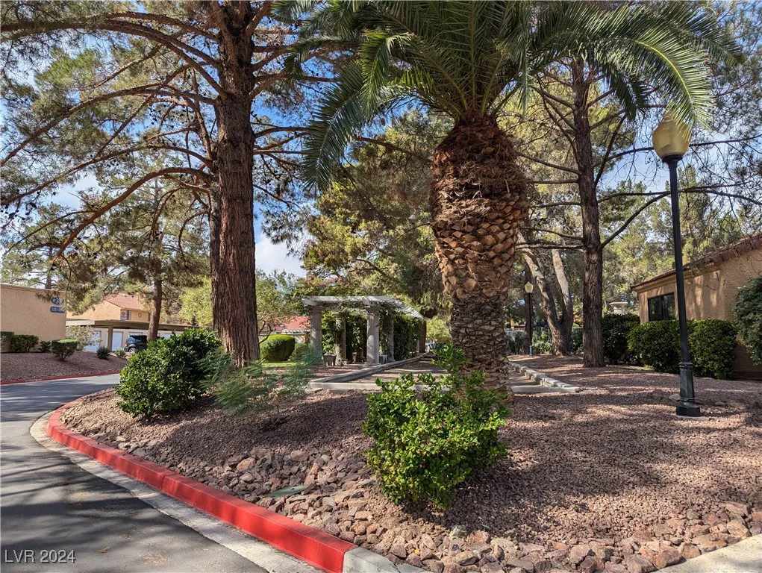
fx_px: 529
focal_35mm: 24
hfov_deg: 71.5
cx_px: 381
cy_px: 286
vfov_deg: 56.9
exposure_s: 1/1715
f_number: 1.85
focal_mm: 6.81
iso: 47
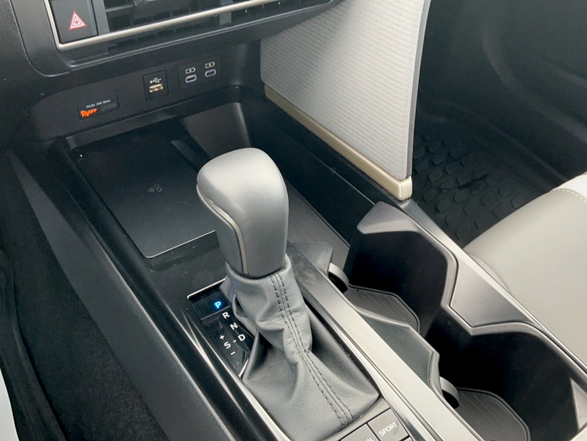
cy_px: 220
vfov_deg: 46.8
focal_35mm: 30
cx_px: 294
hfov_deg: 60.0
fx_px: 509
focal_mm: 3
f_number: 1.8
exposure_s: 1/60
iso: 64
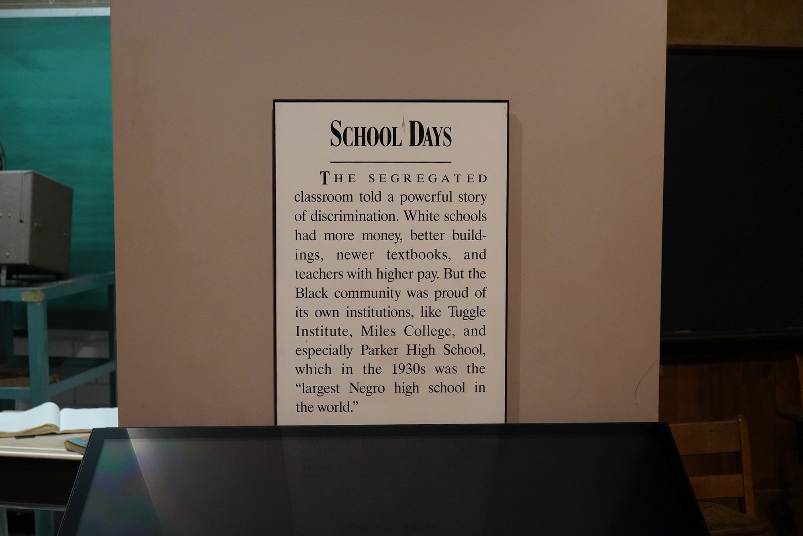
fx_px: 1115
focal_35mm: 50
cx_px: 402
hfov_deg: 39.6
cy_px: 268
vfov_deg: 27.0
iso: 6400
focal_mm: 50
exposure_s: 1/100
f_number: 5.6
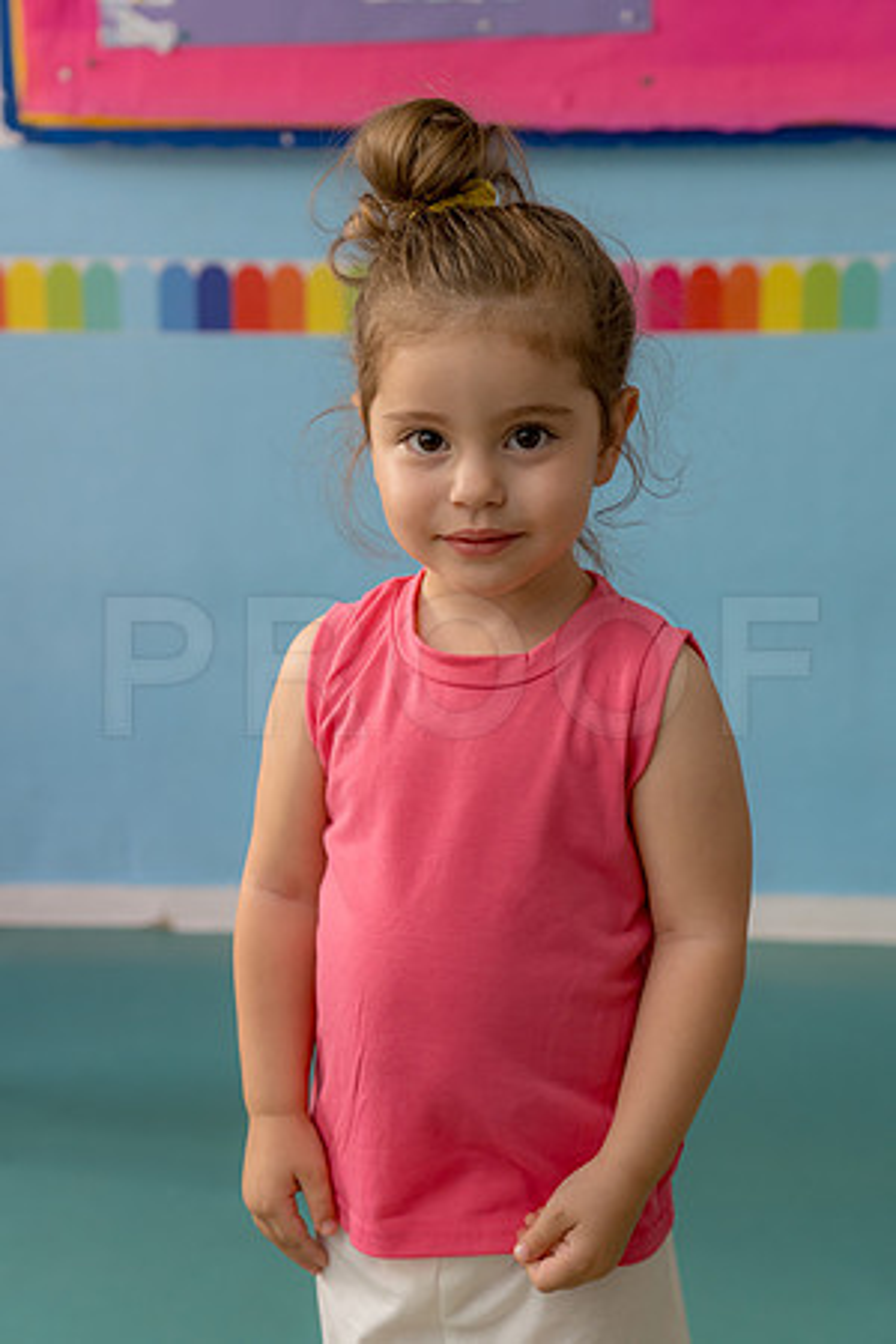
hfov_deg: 20.9
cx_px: 448
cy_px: 672
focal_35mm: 65
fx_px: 2426
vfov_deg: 31.0
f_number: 5.6
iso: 1600
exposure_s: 1/160
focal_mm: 65
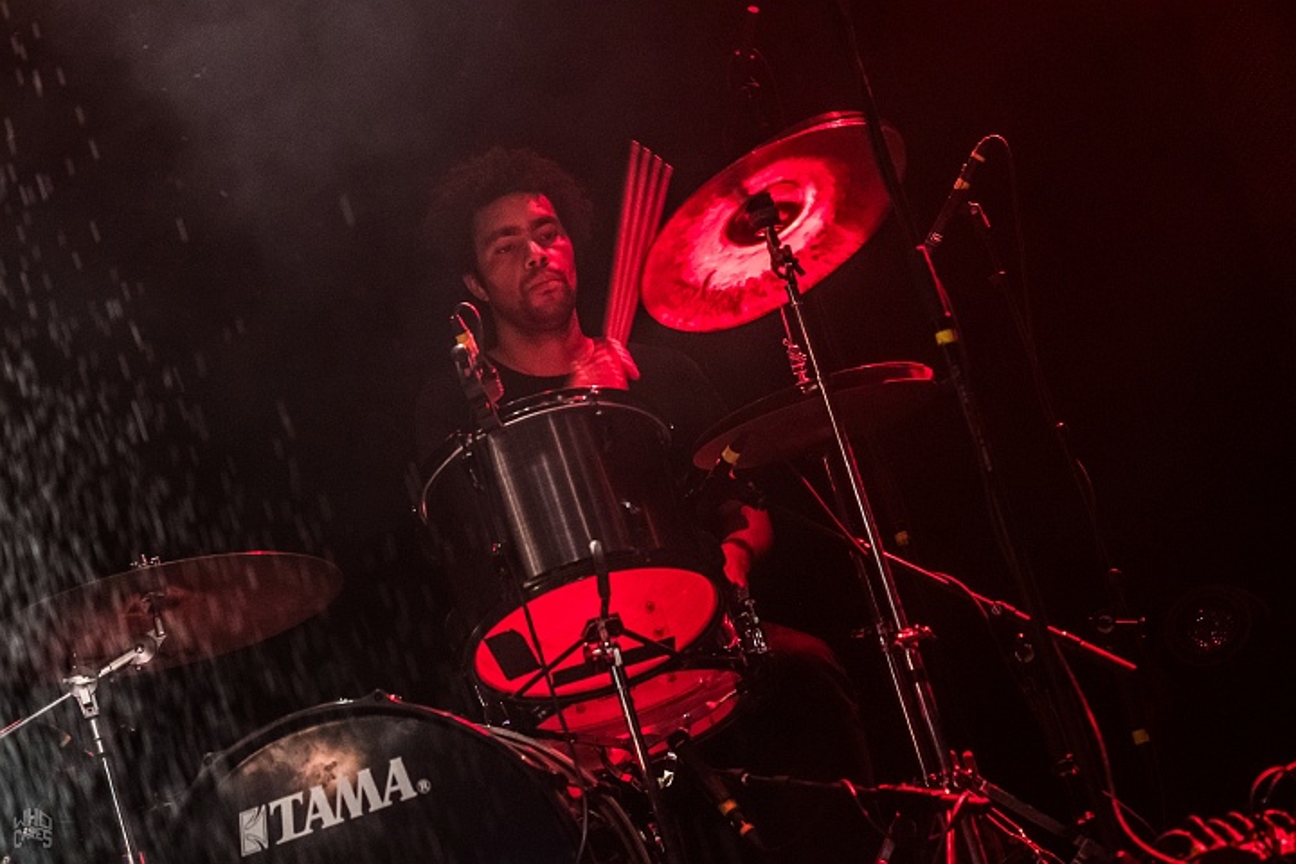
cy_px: 432
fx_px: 3780
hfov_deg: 19.5
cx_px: 648
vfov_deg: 13.0
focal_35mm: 105
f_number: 2.8
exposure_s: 1/80
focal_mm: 70
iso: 4000
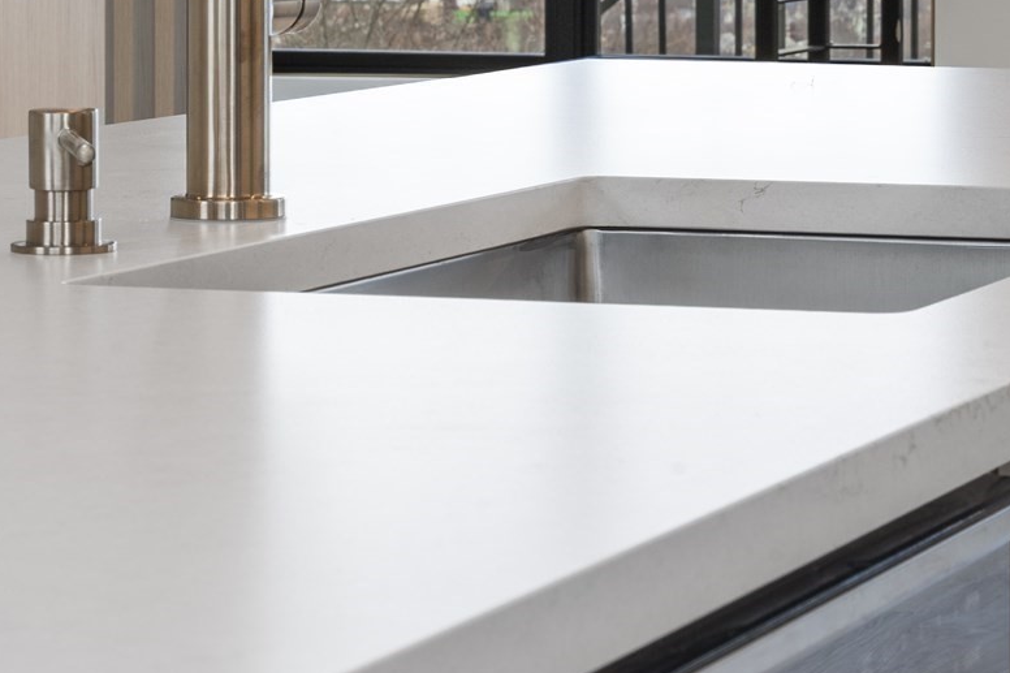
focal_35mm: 155
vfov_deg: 8.8
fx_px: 4343
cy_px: -67
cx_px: 577
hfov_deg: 13.3
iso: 100
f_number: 16
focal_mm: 58.7
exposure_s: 1/3
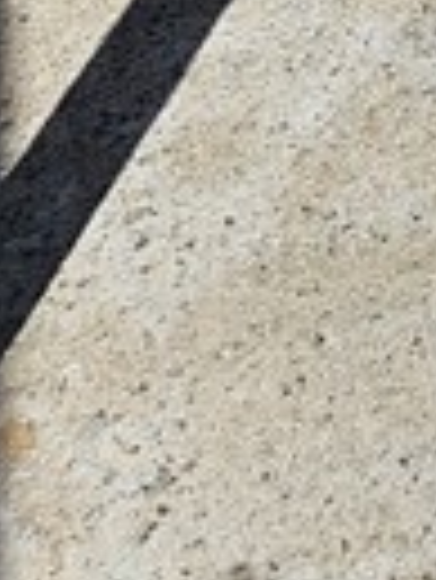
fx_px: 3051
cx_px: 1025
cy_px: -1394
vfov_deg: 8.3
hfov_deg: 7.6
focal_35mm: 182
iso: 25
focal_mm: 5.4
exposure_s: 1/4076
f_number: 1.8
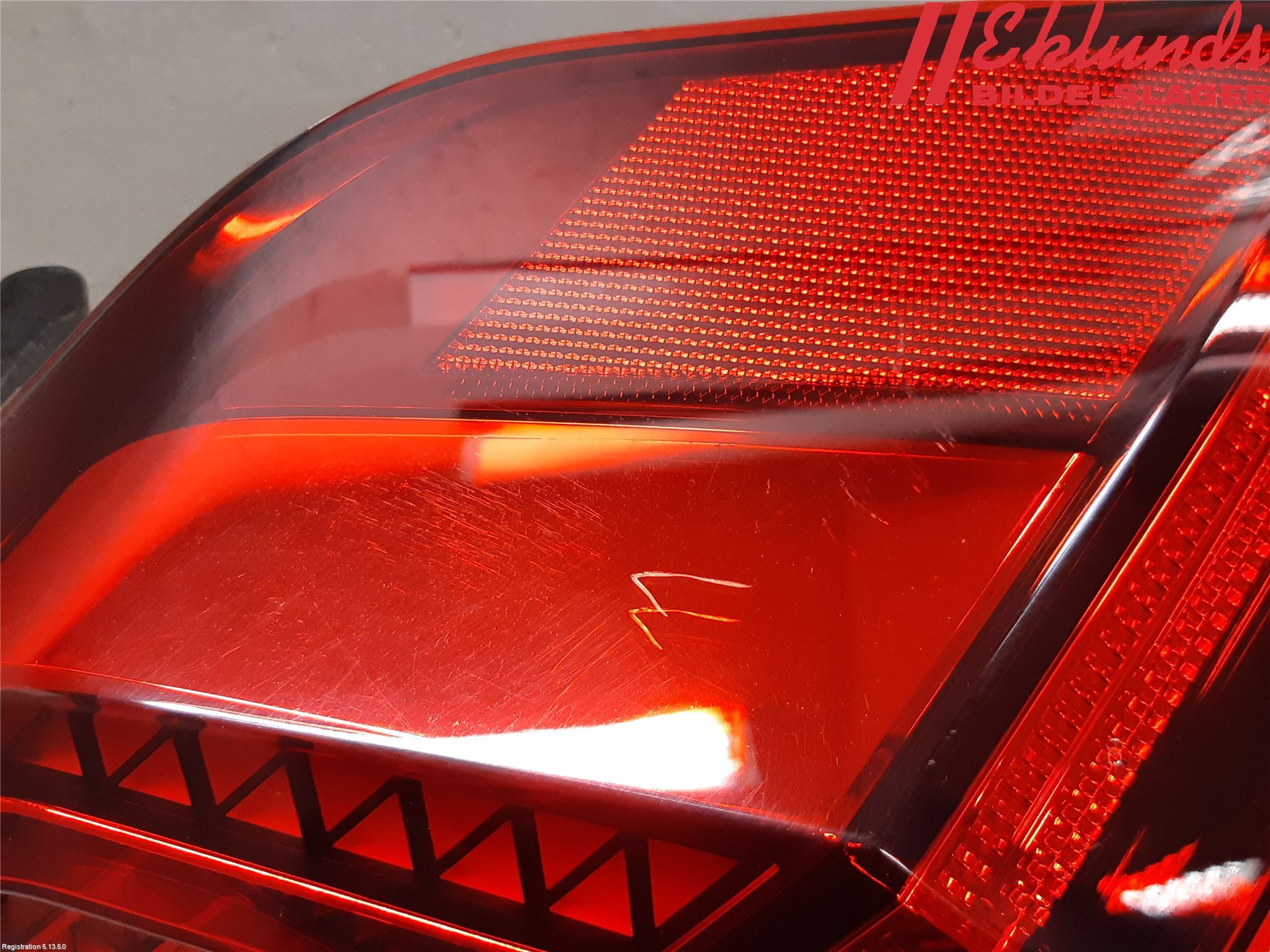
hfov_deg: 67.3
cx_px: 635
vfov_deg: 53.1
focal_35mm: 26
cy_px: 476
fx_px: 954
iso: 160
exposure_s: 1/50
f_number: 1.7
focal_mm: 3.93
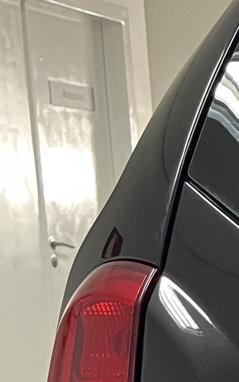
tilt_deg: -11.8
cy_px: 516
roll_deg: -0.8
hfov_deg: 7.9
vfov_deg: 14.4
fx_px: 1438
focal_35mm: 138
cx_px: 772
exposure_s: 1/60
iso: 250
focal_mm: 5.1
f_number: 1.6
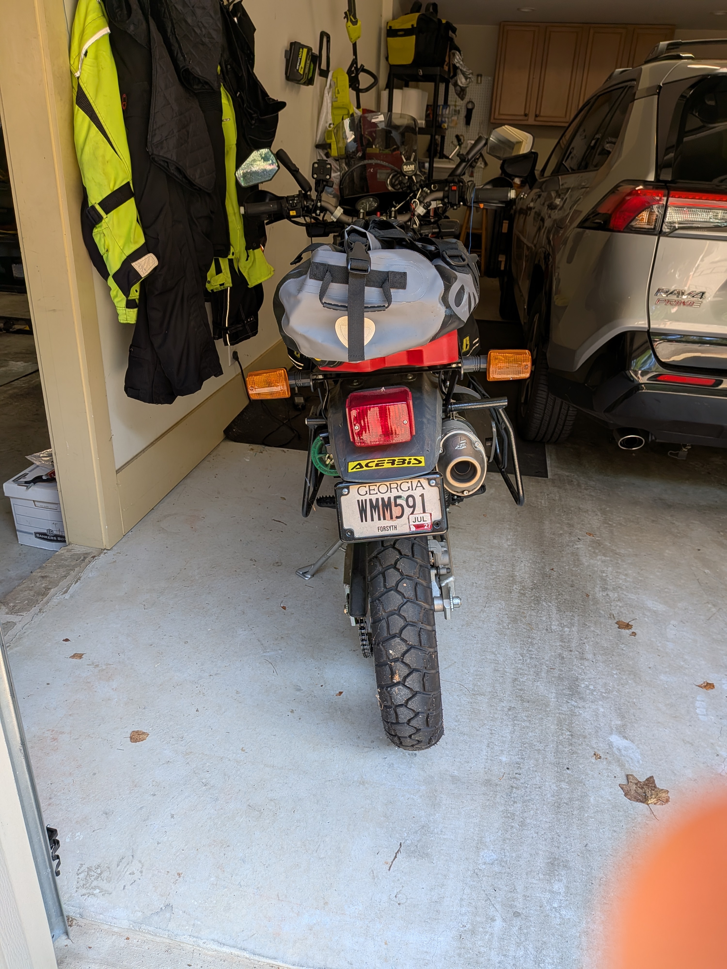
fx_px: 672
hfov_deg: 56.8
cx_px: 364
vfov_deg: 71.6
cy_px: 484
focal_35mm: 24
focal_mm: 4.53
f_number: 1.7
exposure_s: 1/405
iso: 30
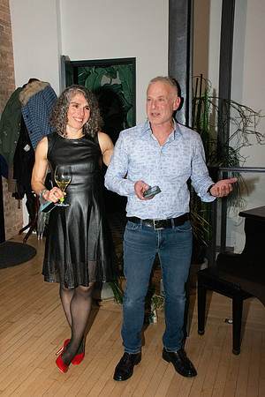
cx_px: 132
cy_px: 198
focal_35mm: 39
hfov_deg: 34.2
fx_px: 431
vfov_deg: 49.6
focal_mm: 26
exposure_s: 1/250
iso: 5000
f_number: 10
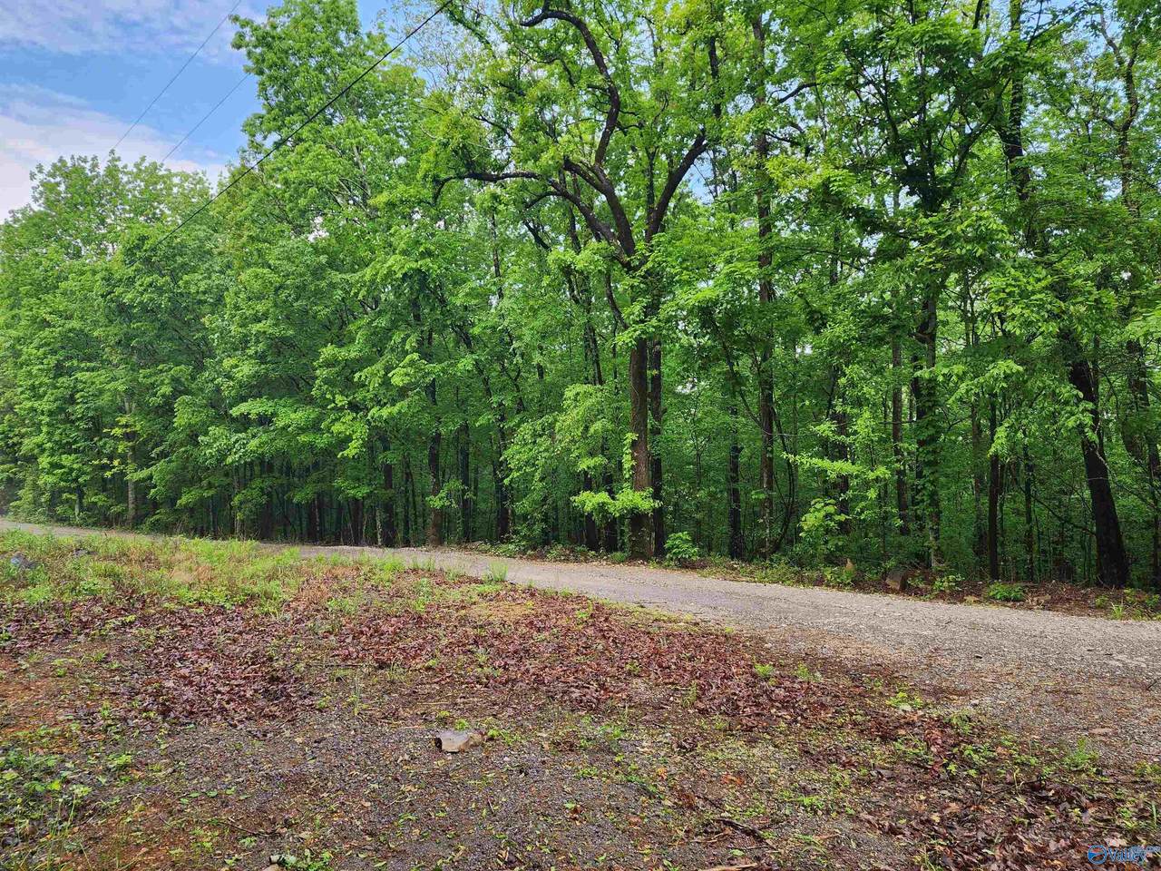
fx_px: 771
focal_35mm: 23
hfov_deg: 73.9
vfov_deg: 58.9
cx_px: 580
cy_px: 436
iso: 20
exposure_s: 1/180
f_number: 1.8
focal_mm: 6.4
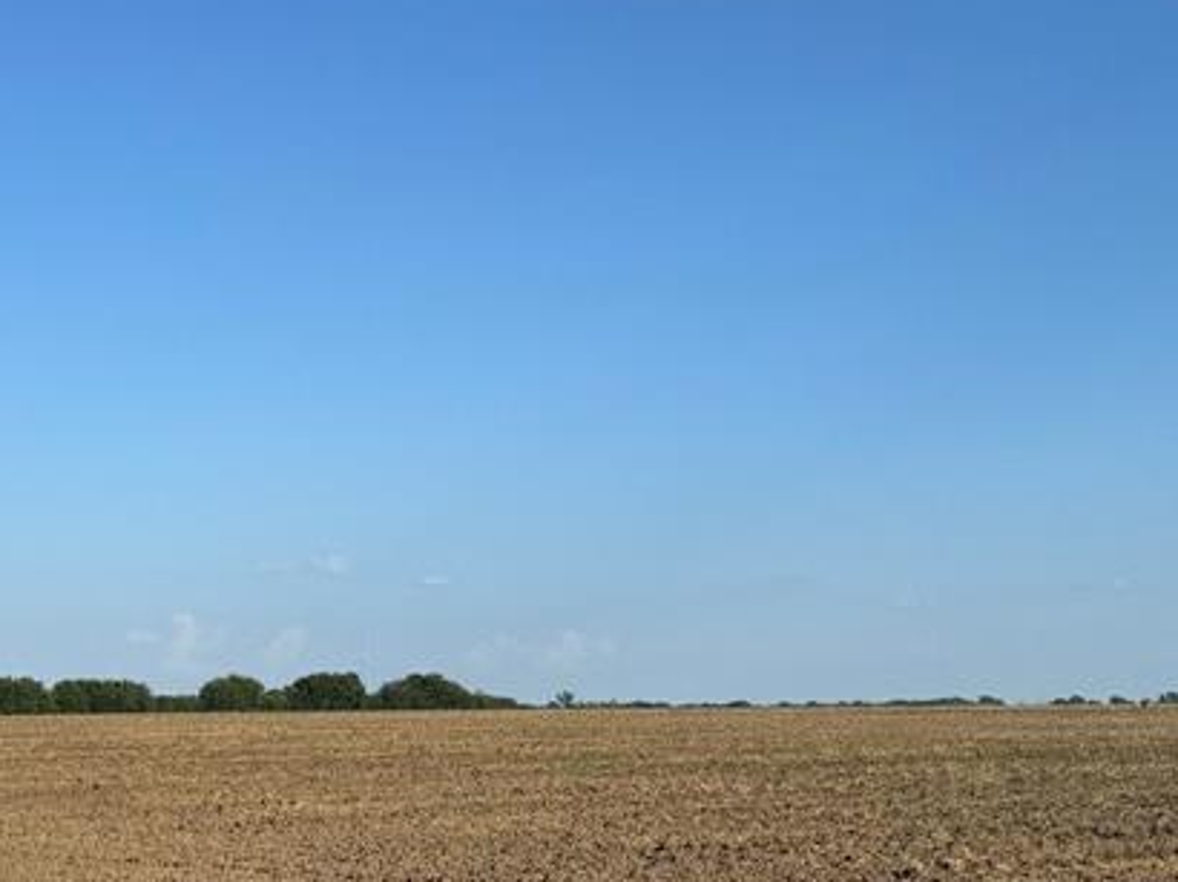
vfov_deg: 24.2
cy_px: 606
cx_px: 356
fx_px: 2041
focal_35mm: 60
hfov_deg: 31.8
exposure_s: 1/4608
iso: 80
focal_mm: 6.76
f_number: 1.78
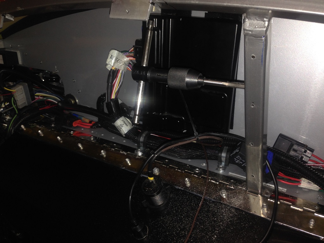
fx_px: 309
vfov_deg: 42.9
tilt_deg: -20.7
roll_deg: -1.3
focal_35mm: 33
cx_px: 162
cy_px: 122
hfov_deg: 55.4
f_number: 2.4
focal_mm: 4.12
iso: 50
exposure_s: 1/16
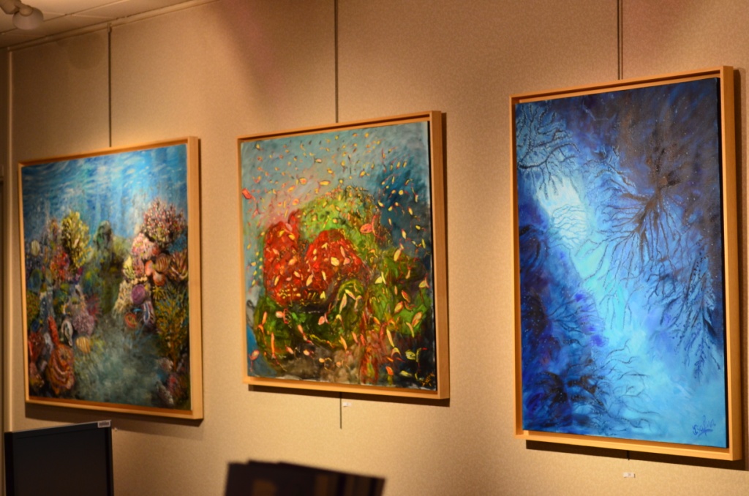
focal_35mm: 82
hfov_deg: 24.7
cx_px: 374
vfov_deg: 16.5
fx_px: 1713
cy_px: 248
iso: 720
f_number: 8
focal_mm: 55
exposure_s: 1/15
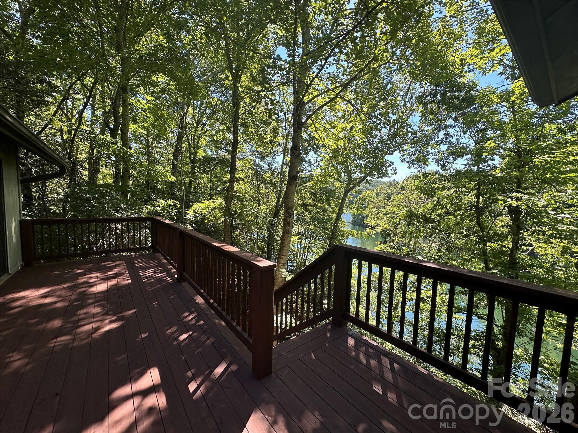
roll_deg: -0.7
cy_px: 216
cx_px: 289
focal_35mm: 14
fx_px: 234
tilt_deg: -4.3
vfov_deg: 85.7
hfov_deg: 102.1
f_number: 2.2
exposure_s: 1/275
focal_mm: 2.22
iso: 40
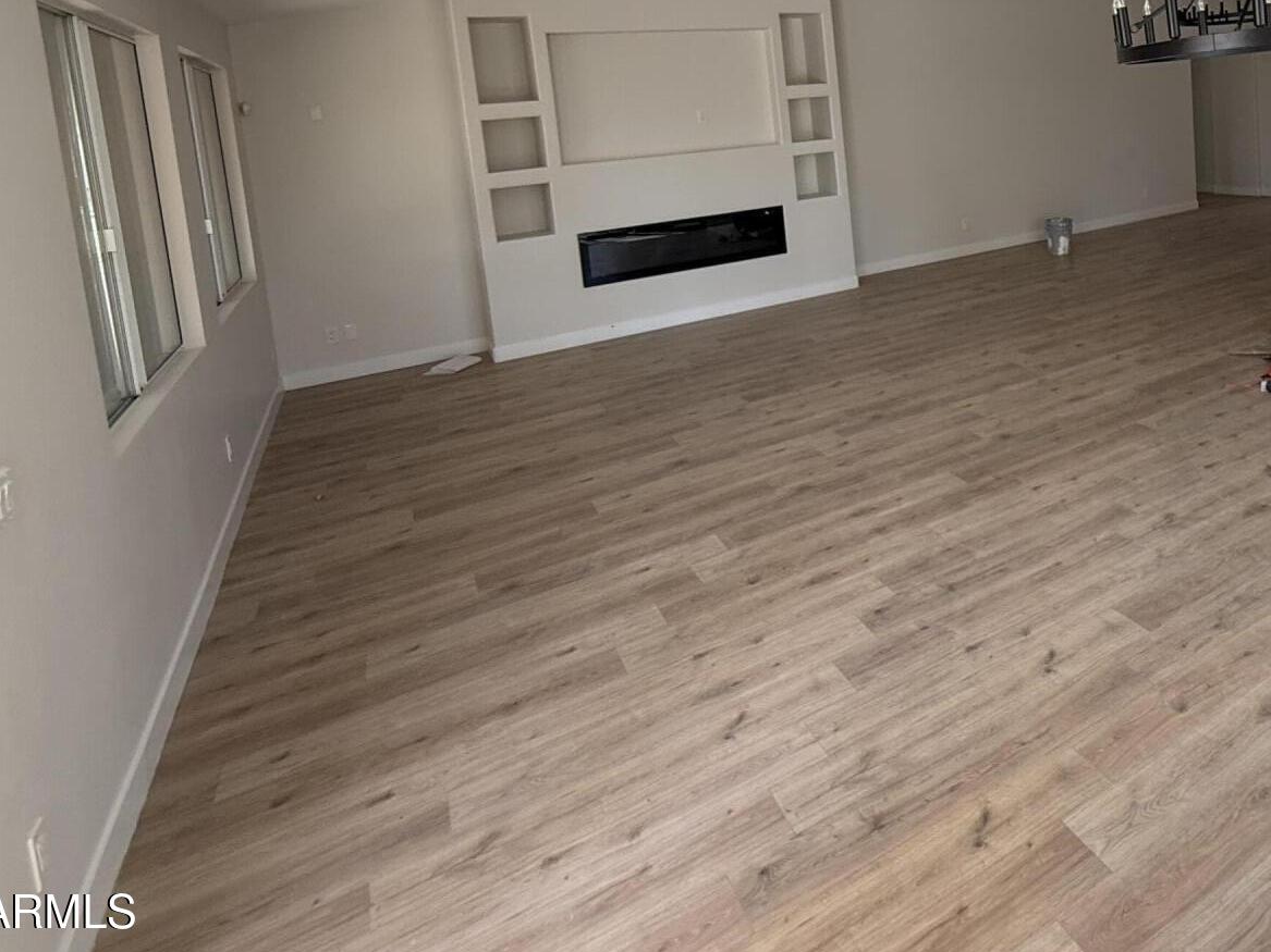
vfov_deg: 52.6
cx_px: 949
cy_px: 171
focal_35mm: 24
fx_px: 881
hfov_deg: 67.2
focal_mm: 2.22
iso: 160
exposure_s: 1/99
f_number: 2.2
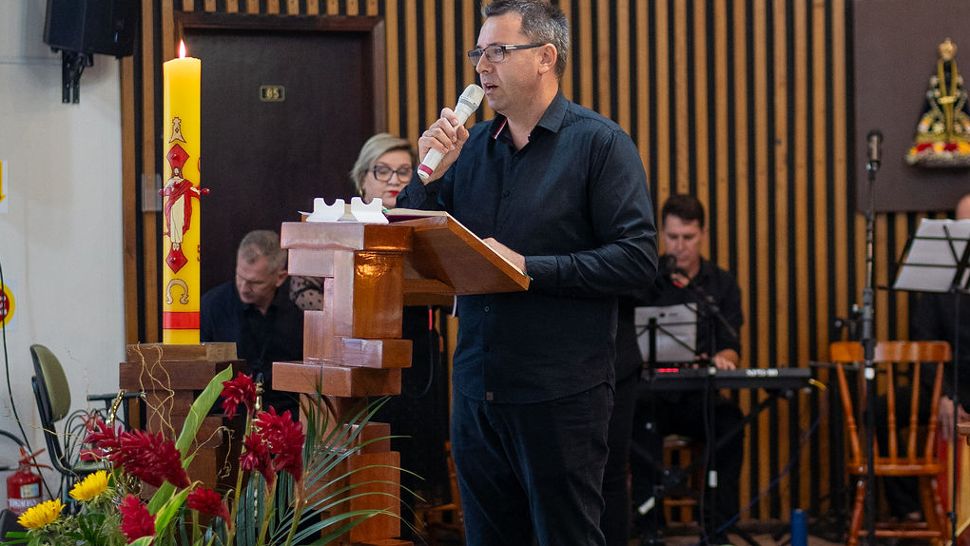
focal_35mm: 82
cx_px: 486
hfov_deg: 25.9
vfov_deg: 14.7
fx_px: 2109
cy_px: 232
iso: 1000
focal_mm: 35
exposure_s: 1/160
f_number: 1.8
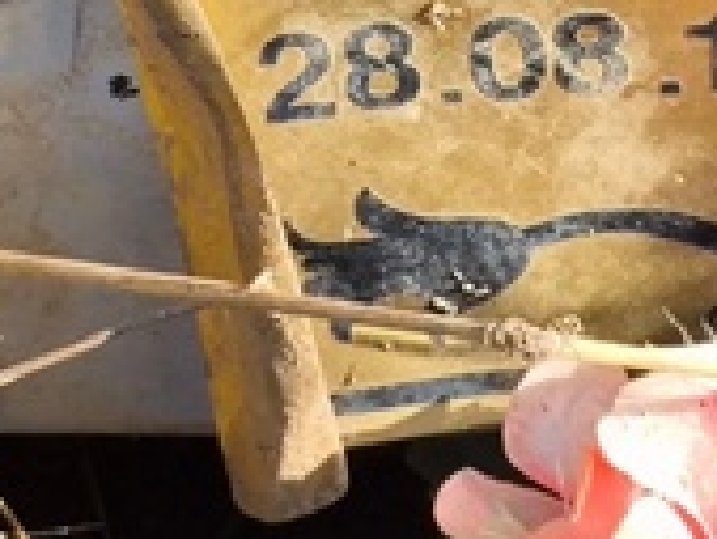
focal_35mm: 237
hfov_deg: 8.3
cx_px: 715
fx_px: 4912
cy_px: -250
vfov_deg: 6.2
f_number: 1.7
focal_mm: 4.71
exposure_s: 1/438
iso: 50
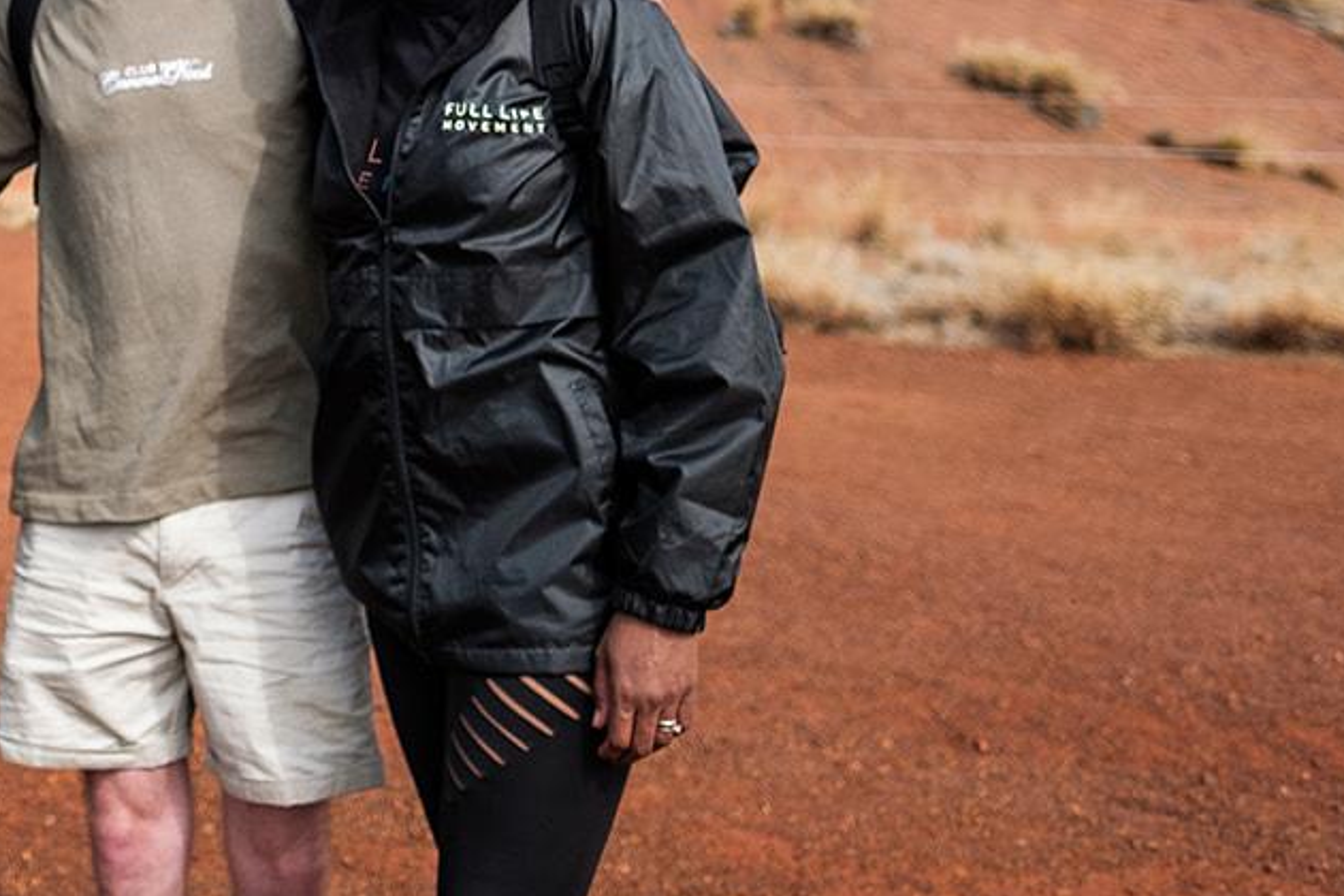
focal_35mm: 61
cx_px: 58
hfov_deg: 30.9
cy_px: -163
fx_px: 2277
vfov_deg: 20.8
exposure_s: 1/8000
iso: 400
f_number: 1.4
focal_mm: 16
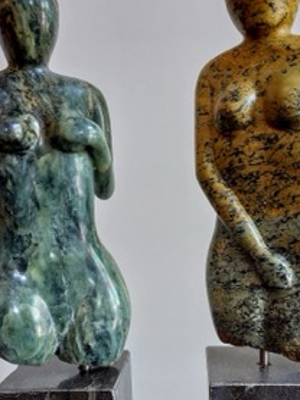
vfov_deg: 41.7
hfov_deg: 32.1
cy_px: 258
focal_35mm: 45
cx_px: 167
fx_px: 521
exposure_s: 1/50
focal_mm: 5.23
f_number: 1.8
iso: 100
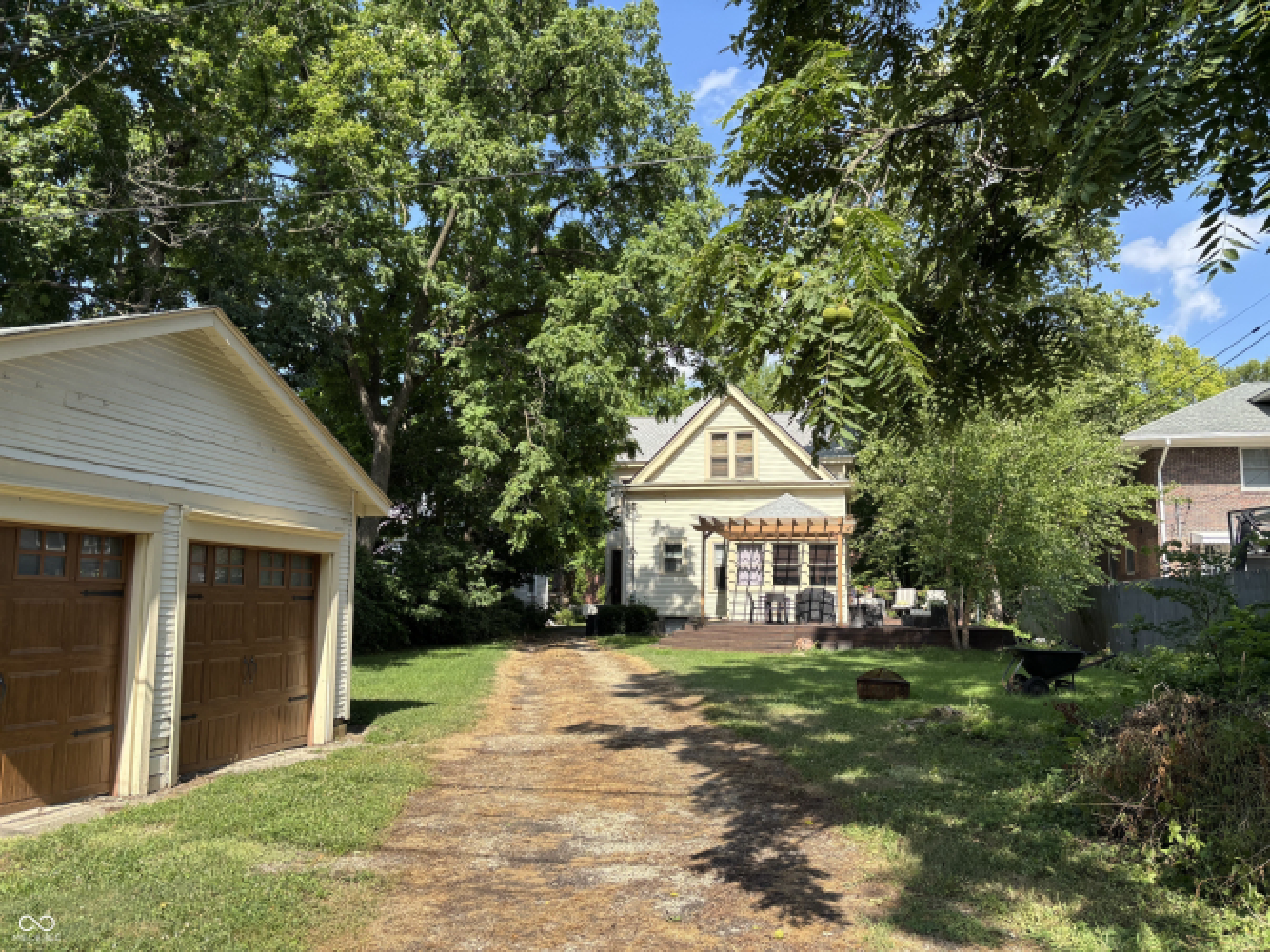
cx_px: 635
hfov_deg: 67.3
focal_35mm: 26
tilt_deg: +6.5
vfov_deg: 53.0
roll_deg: -1.1
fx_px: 954
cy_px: 476
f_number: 1.6
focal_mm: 5.96
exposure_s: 1/1279
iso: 50
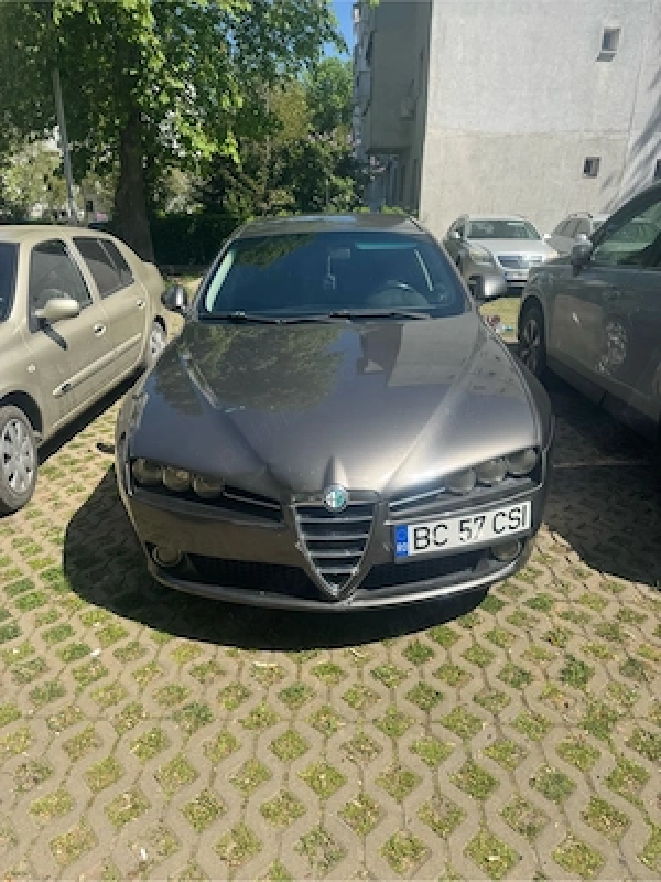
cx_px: 330
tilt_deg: -19.8
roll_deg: -0.3
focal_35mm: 24
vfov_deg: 71.6
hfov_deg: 56.8
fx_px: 611
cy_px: 441
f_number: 1.78
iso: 80
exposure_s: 1/2833
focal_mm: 6.76
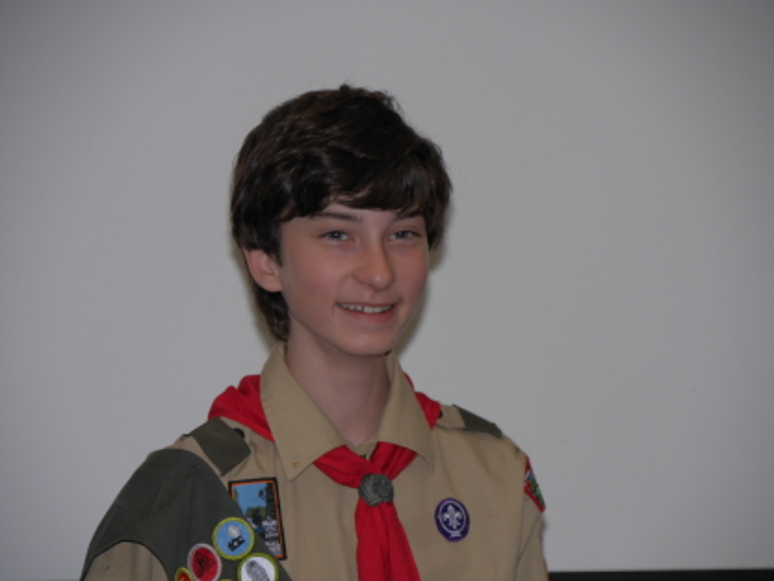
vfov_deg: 7.7
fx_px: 4339
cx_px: 387
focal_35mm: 194
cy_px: 290
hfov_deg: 10.2
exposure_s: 1/125
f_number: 5.4
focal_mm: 97
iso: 200
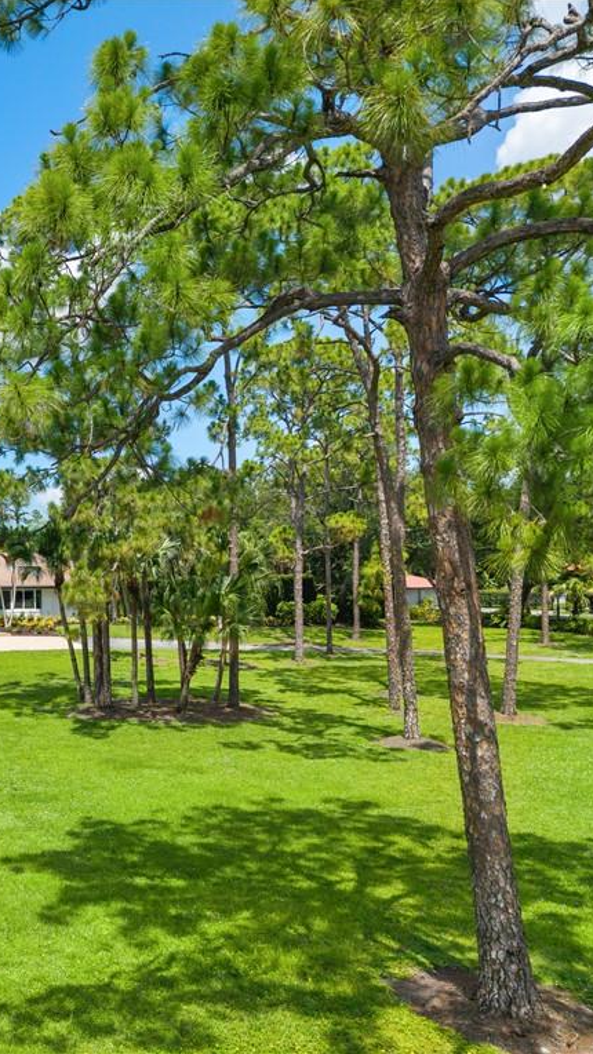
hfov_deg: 29.8
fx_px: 979
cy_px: 526
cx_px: -84
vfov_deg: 56.6
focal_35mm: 35
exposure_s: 1/500
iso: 100
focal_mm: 8.67
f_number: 1.8
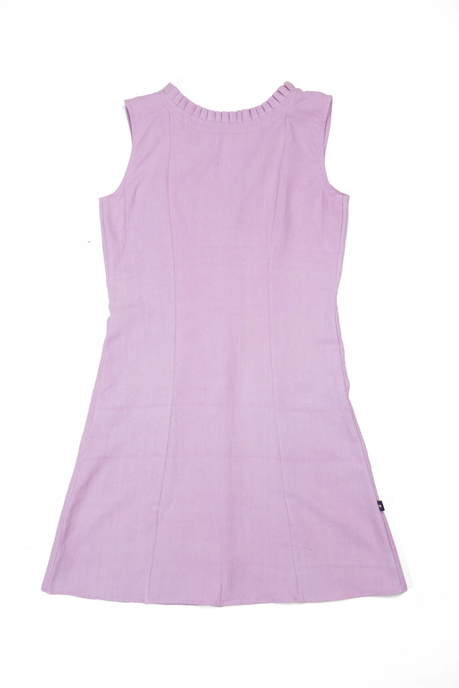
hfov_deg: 31.2
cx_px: 230
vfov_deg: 45.4
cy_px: 344
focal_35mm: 43
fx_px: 822
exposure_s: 1/50
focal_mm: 43
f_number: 11
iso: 800
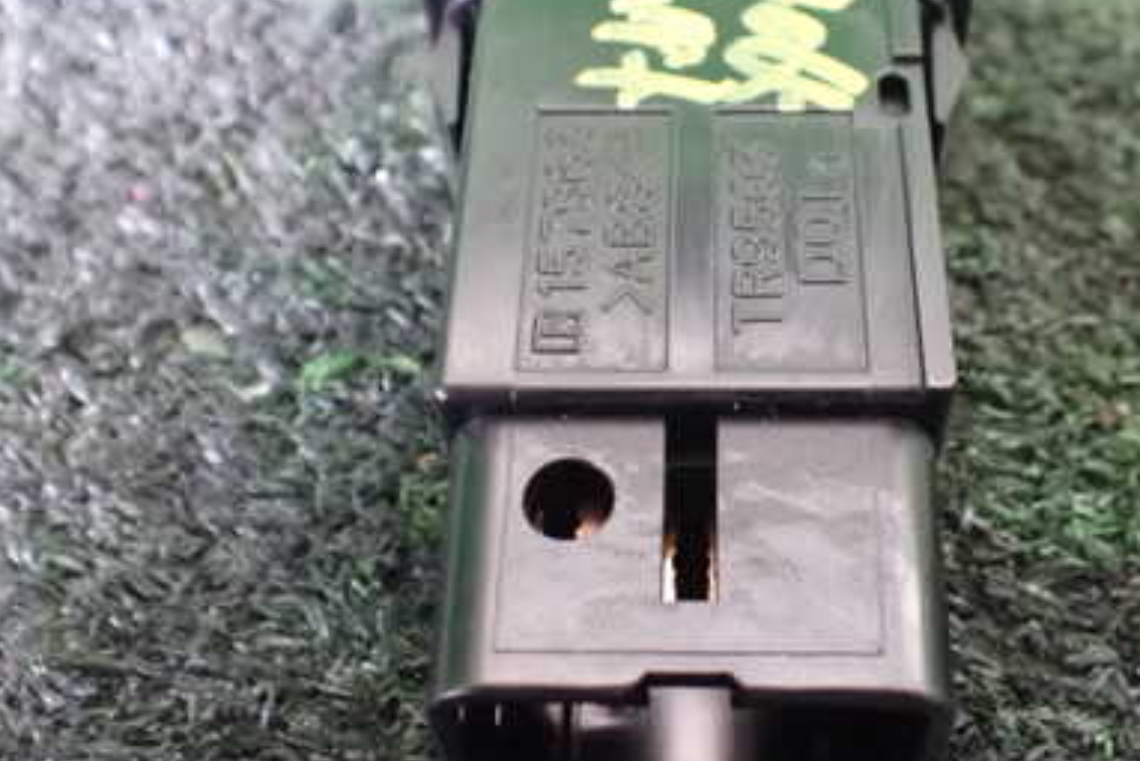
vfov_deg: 27.5
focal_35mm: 49
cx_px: 674
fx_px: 1552
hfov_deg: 40.2
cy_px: 298
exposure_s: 1/30
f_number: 2.3
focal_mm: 5.4
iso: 1600
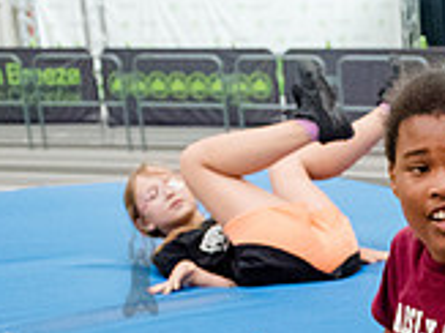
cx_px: 695
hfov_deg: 16.2
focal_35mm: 110
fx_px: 1413
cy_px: 464
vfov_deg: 12.9
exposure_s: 1/1000
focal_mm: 24
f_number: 3.5
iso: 6400
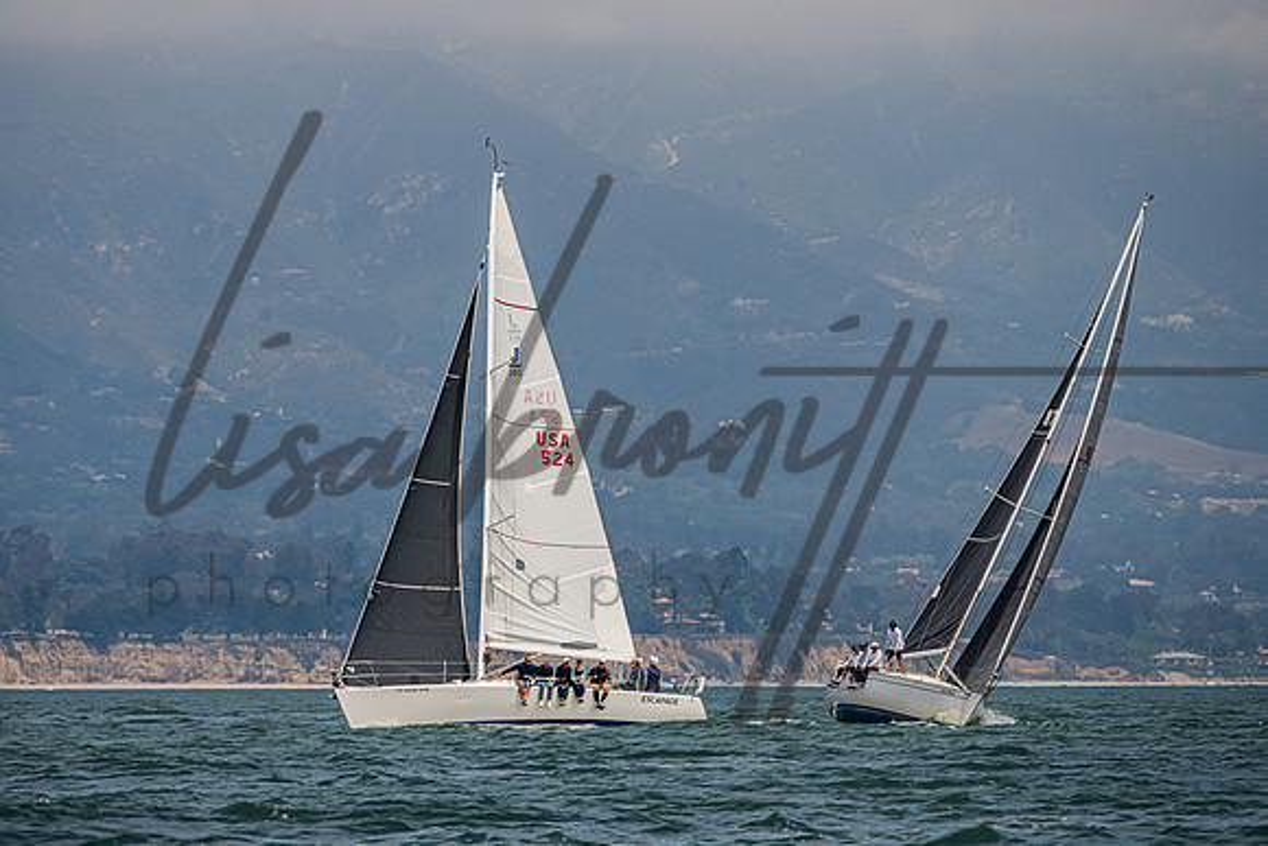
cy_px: 377
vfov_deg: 3.4
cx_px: 559
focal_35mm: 410
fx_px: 14455
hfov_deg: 5.0
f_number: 8
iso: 500
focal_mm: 300
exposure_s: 1/4000
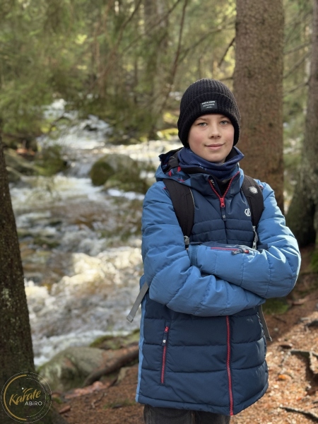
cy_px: 212
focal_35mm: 48
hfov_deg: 30.3
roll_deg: -1.6
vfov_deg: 39.7
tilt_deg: -10.9
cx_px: 159
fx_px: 588
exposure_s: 1/62
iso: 100
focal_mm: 6.86
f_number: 1.78
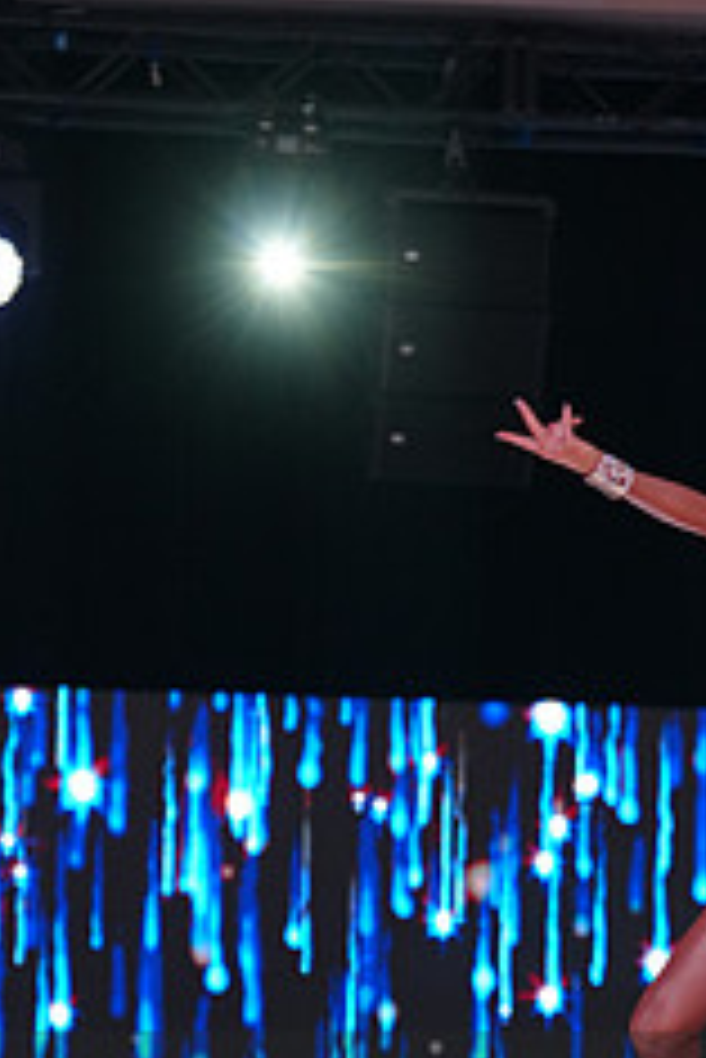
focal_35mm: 207
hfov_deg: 6.6
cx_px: 537
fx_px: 6080
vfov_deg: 9.8
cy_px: 1184
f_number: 2.8
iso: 1250
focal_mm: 84
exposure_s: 1/500
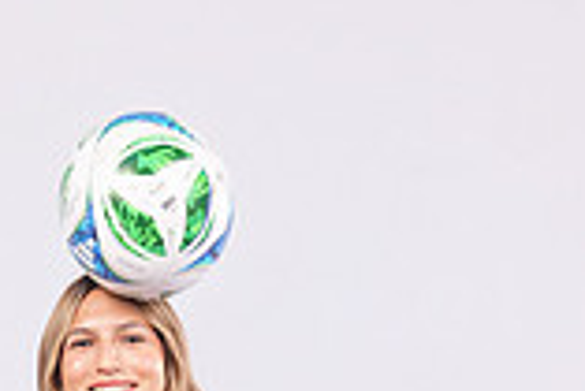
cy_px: 830
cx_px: 156
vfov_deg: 11.7
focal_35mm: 103
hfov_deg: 19.7
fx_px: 1675
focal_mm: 36
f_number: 7.1
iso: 160
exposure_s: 1/200
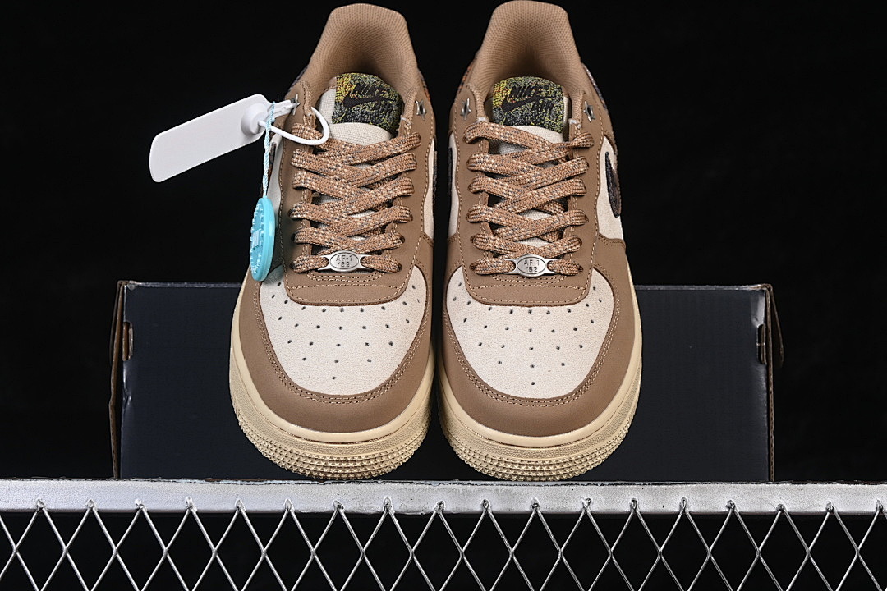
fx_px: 1848
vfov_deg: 18.2
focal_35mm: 75
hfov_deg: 27.0
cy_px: 296
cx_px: 444
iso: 160
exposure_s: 1/80
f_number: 7.1
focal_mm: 50
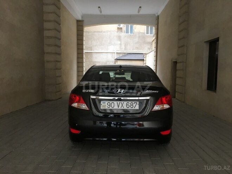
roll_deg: -0.6
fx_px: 194
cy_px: 87
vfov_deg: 48.2
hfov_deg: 61.7
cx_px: 116
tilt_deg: -3.6
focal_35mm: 29
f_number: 2.2
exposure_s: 1/33
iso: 25
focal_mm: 4.15
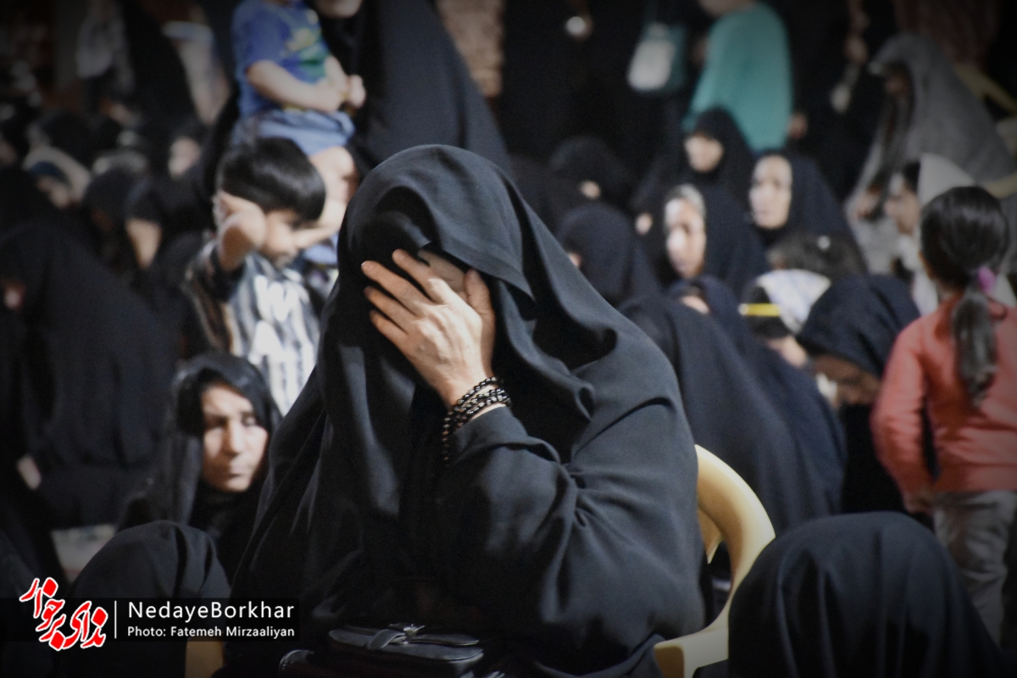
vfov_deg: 6.5
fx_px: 5932
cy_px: 339
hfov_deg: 9.8
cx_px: 508
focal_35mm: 210
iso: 12800
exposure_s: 1/25
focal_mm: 140
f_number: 5.6
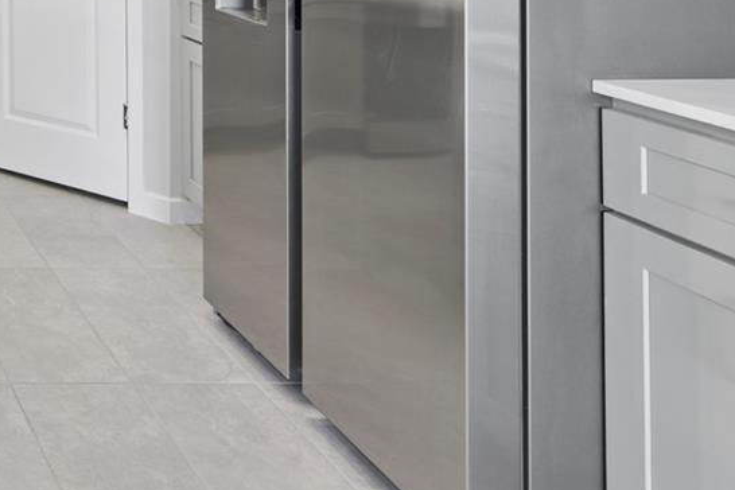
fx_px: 837
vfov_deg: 27.4
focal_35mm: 41
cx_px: -254
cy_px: -141
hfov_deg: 32.9
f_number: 9
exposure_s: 1/5
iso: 100
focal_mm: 14
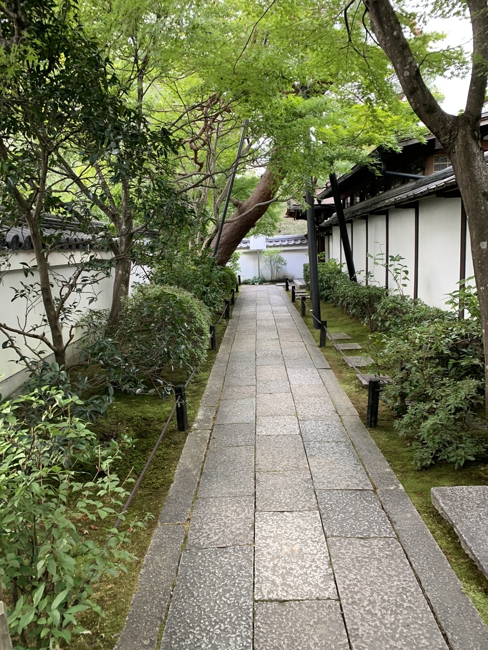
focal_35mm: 26
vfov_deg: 67.3
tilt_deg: -8.9
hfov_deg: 53.1
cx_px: 244
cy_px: 325
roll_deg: +2.7
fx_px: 489
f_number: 1.8
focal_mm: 4.25
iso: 100
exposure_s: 1/60
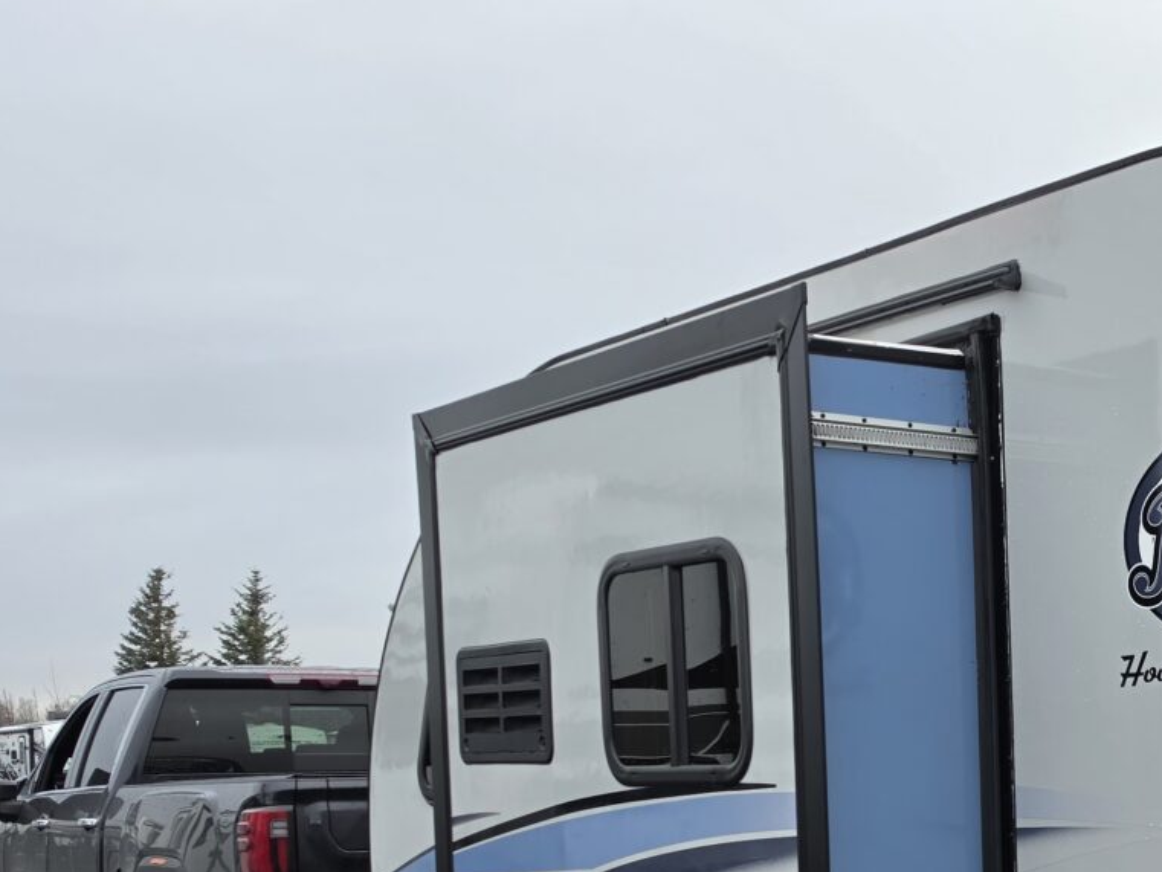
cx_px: 1218
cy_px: 855
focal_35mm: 58
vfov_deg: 24.2
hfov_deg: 30.4
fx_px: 1947
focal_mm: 6.5
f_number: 1.4
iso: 40
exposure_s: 1/180
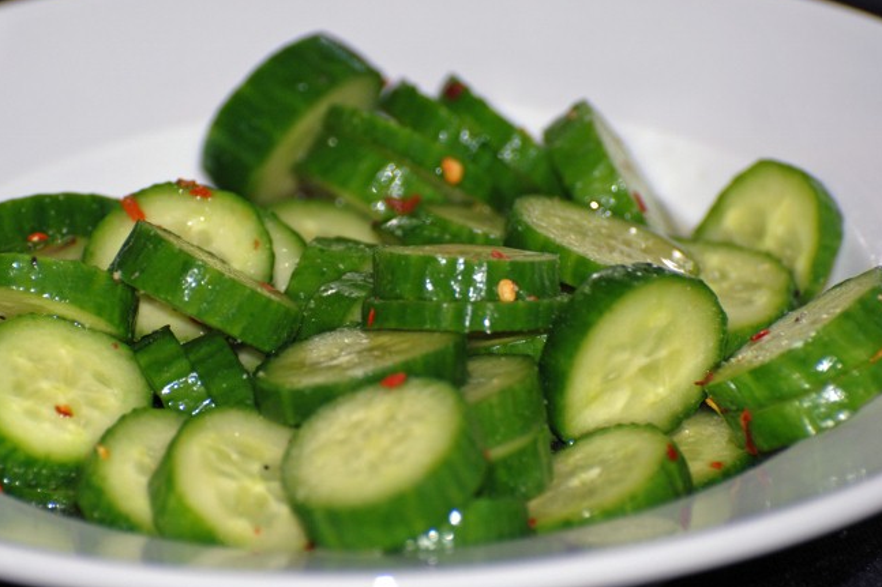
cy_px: 241
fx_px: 7510
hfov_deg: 6.7
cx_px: 364
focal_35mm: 307
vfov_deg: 4.5
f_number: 5
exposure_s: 1/60
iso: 200
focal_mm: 165
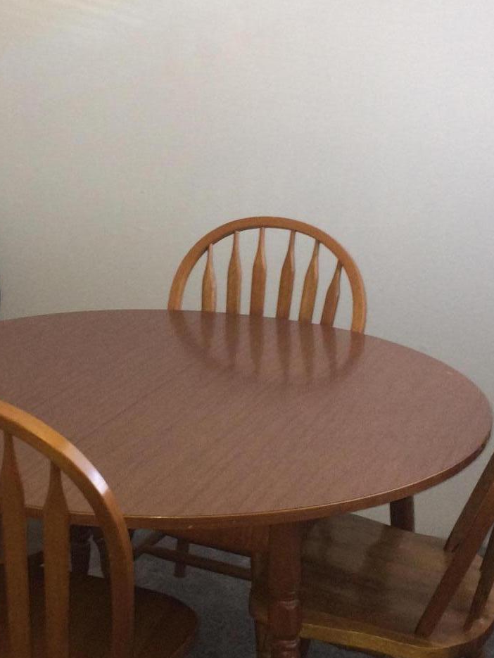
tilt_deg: -16.2
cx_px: 115
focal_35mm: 62
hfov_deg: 23.4
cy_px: 308
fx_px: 1179
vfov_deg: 31.2
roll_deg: +0.2
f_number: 2.2
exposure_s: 1/30
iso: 125
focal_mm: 4.15
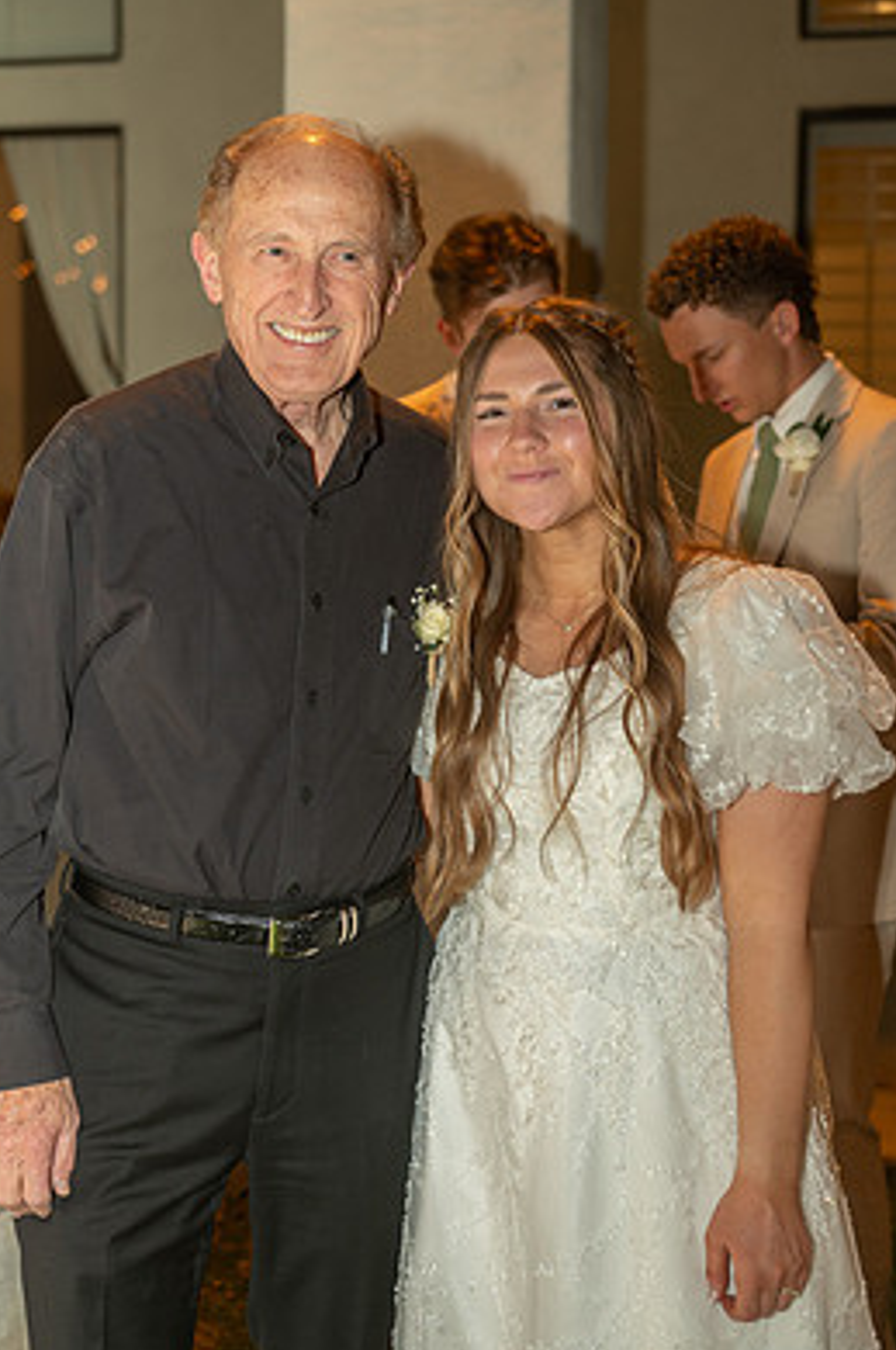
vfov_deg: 33.4
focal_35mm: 60
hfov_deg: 22.6
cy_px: 620
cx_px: 406
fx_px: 2246
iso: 640
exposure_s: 1/200
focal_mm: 52
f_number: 4
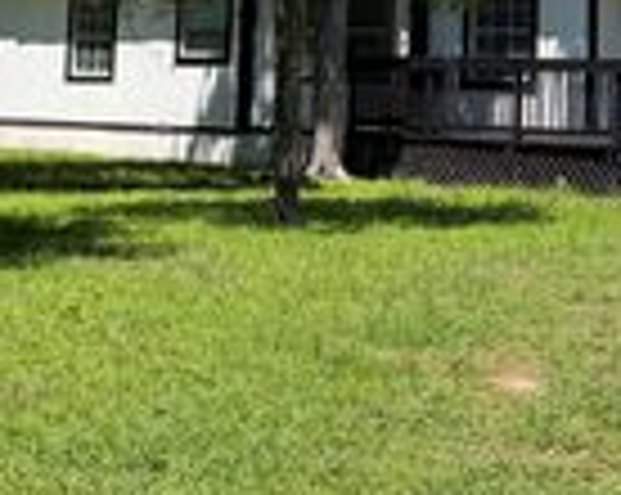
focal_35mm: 85
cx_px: 652
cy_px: -65
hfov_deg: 21.5
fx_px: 1560
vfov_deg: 17.4
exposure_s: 1/3425
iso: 80
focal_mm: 6.76
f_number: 1.78
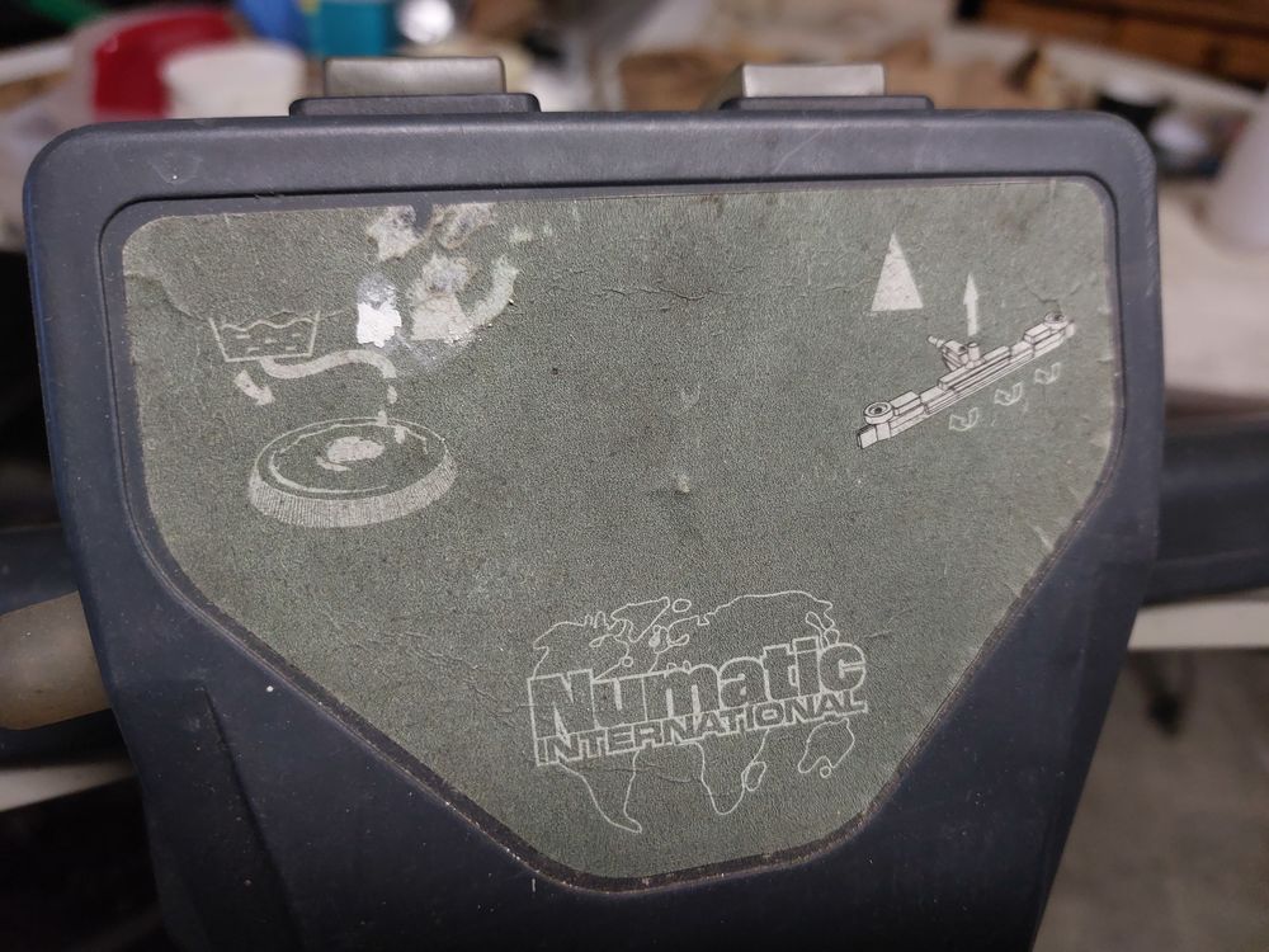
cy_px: 476
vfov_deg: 54.9
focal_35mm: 25
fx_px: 916
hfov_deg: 69.4
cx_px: 634
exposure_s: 1/50
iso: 500
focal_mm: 5.23
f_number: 1.8
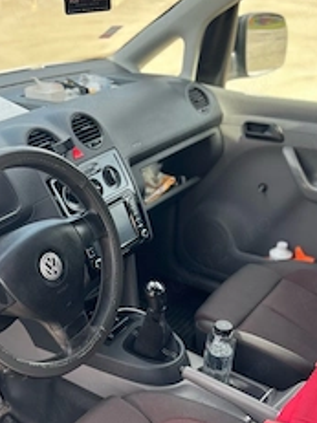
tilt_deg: -32.7
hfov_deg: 31.9
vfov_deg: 41.6
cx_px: 106
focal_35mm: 45
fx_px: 550
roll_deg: +0.7
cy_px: 282
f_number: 1.5
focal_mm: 5.7
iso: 50
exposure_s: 1/353
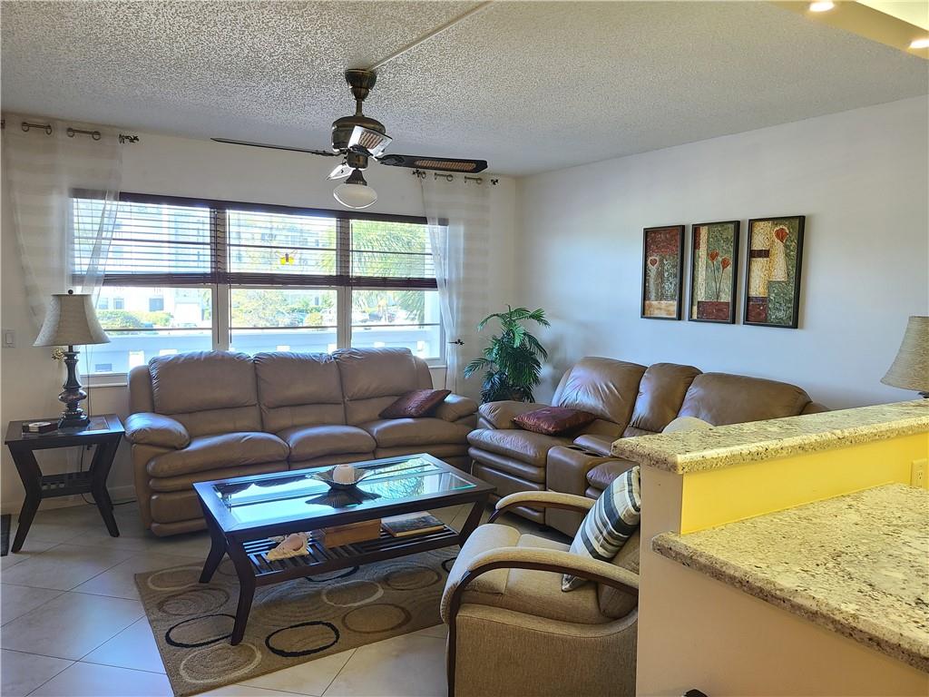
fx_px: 698
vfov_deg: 53.1
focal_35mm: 26
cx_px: 464
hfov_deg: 67.3
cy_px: 348
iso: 160
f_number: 1.8
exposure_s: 1/59
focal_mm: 5.4
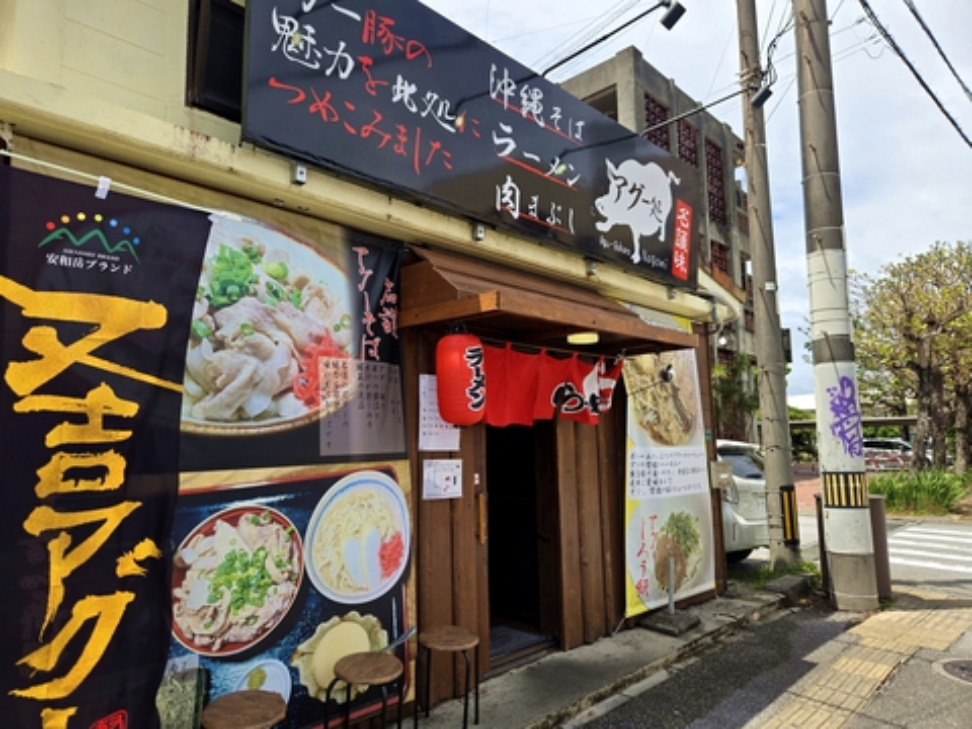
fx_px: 646
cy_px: 364
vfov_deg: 58.9
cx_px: 486
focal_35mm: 23
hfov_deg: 73.9
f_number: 1.8
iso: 25
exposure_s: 1/1894
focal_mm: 5.4
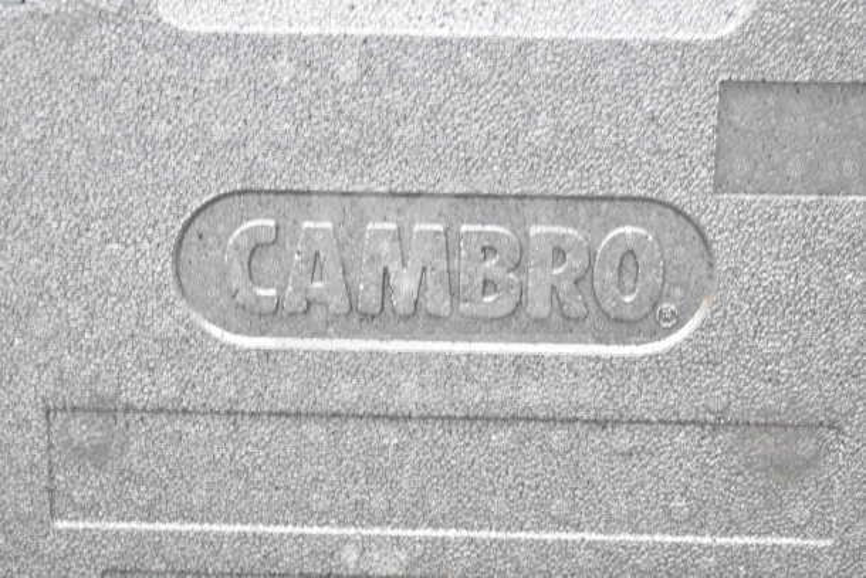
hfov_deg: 33.4
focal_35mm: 60
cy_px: 289
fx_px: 1444
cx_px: 433
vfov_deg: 22.6
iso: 720
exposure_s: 1/60
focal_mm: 40
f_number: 5
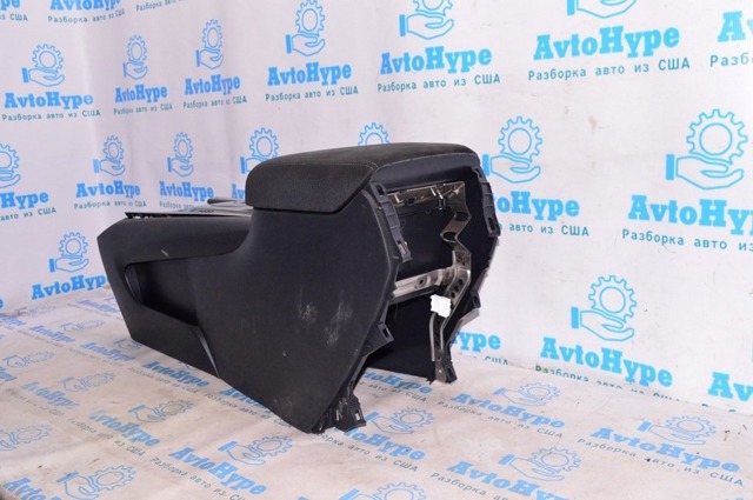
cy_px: 250
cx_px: 376
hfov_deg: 53.2
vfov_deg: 36.8
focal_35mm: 36
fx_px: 752
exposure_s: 1/200
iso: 1600
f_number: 8
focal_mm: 24
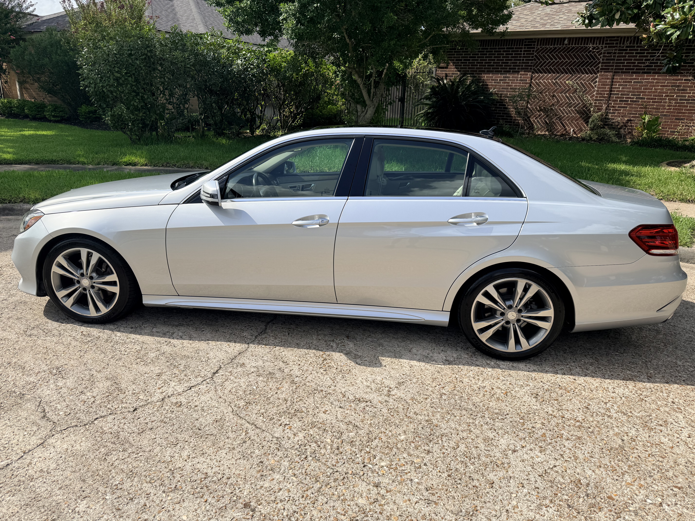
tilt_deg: -16.9
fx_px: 482
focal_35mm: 24
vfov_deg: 56.8
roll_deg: -2.7
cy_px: 260
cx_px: 348
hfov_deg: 71.6
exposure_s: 1/4167
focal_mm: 6.76
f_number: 1.78
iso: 80
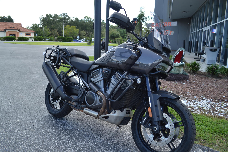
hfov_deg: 61.9
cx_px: 114
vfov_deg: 43.6
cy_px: 76
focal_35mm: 30
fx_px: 190
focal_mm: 20
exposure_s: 1/200
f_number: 4.5
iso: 100
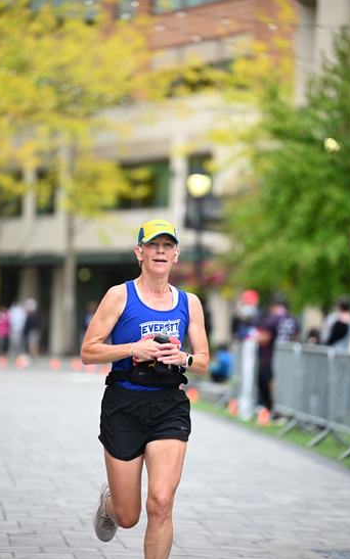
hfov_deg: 8.3
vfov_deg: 13.2
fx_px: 2426
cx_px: 171
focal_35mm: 159
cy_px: 280
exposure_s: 1/1600
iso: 640
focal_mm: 155
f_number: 2.8
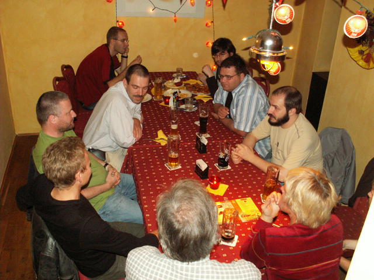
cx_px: 187
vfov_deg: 40.7
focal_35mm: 35
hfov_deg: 52.6
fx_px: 378
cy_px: 140
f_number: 2.8
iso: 160
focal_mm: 5.86
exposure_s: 1/40
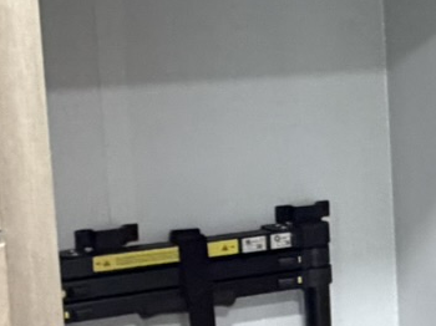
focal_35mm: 82
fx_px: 1032
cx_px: 366
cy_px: 134
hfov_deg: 23.4
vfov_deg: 18.0
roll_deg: +3.0
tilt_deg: -2.6
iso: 640
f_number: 2.2
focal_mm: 2.22
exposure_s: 1/60
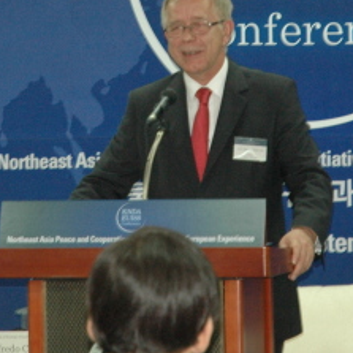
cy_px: 52
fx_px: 3000
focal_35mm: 260
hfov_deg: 6.7
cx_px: 188
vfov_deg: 6.7
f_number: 4.5
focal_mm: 70
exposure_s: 1/60
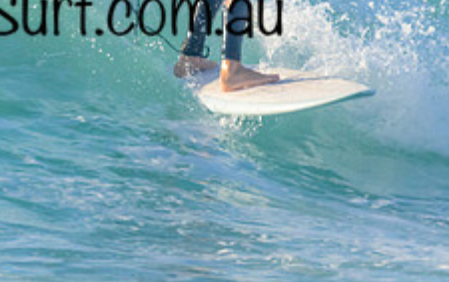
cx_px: 133
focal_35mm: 2713
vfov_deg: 0.5
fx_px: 33223
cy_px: -41
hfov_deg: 0.8
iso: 1400
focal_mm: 800
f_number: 11
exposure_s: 1/2000
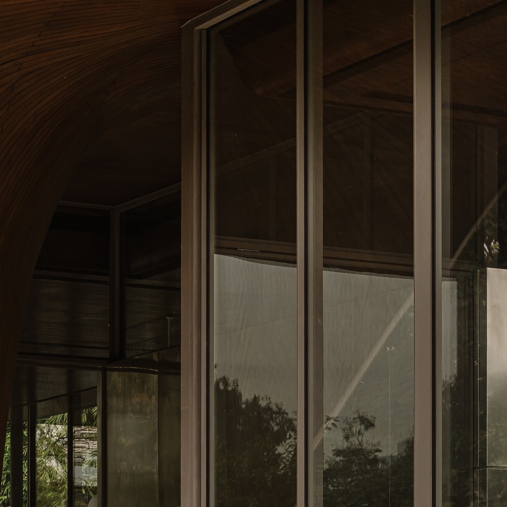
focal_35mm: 134
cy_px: 63
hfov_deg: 13.0
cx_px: 144
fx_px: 2220
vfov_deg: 12.9
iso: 100
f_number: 10
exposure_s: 1/50
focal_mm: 50
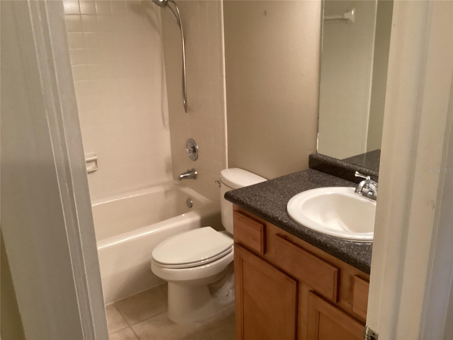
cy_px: 170
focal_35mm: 31
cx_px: 226
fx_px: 406
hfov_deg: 58.4
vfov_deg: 45.4
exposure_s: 1/40
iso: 250
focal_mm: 3.3
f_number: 2.4
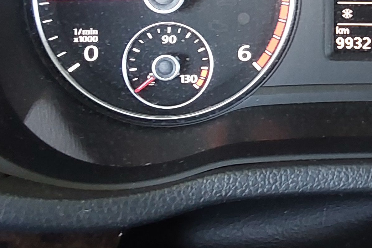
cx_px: 385
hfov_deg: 24.1
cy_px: -14
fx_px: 827
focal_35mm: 80
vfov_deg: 16.6
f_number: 1.9
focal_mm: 2.91
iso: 250
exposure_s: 1/40
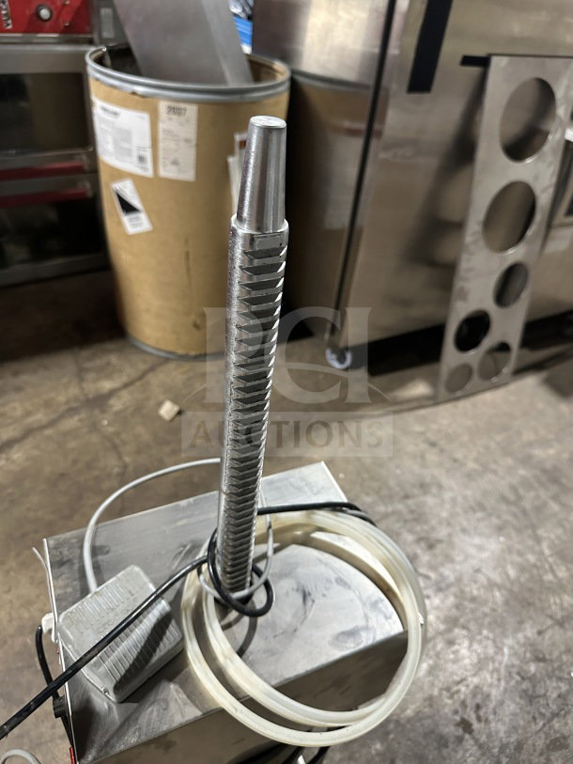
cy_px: 382
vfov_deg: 71.6
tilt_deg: -37.0
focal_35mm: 24
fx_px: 530
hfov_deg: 56.8
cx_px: 286
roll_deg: -8.3
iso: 500
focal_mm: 6.86
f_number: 1.78
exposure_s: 1/60
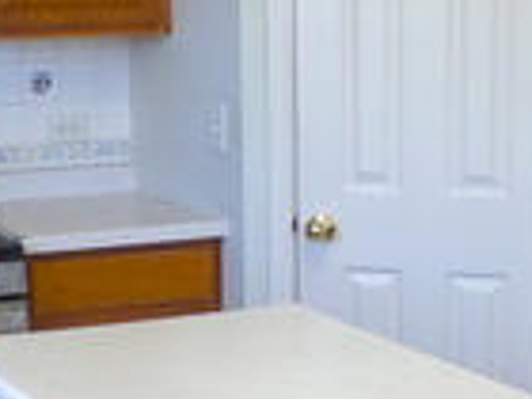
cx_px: 160
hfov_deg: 17.8
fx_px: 1691
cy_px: 262
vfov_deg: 13.4
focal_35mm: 110
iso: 320
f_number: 3.2
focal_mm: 4
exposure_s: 1/30
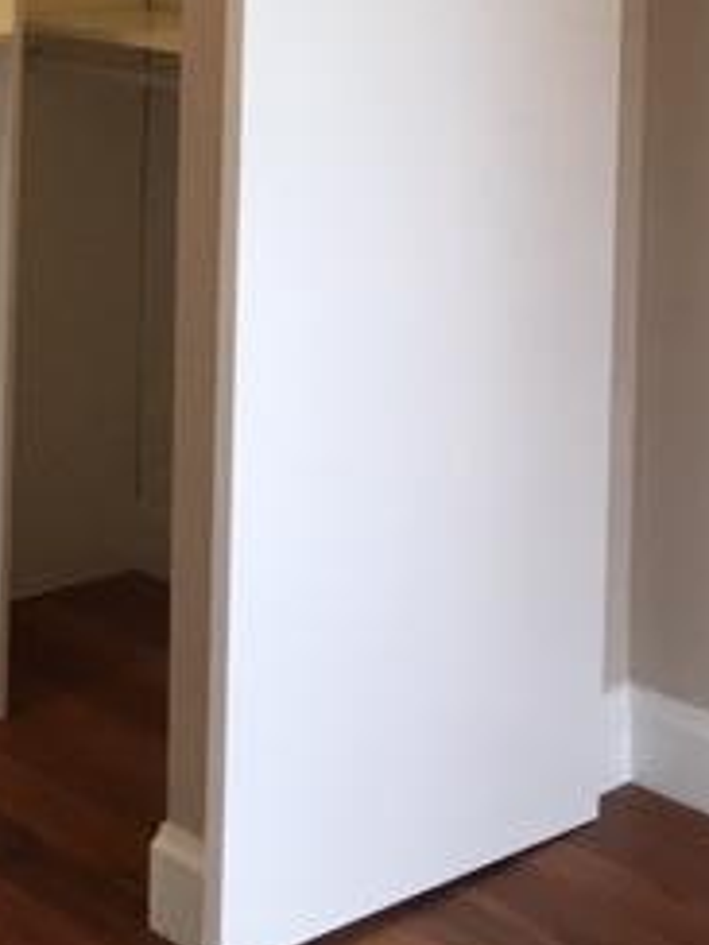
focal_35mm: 76
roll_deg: -1.8
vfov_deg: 23.7
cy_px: -143
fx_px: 2075
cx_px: -112
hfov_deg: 18.5
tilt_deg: -2.3
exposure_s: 1/30
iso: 40
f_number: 2.2
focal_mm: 4.15
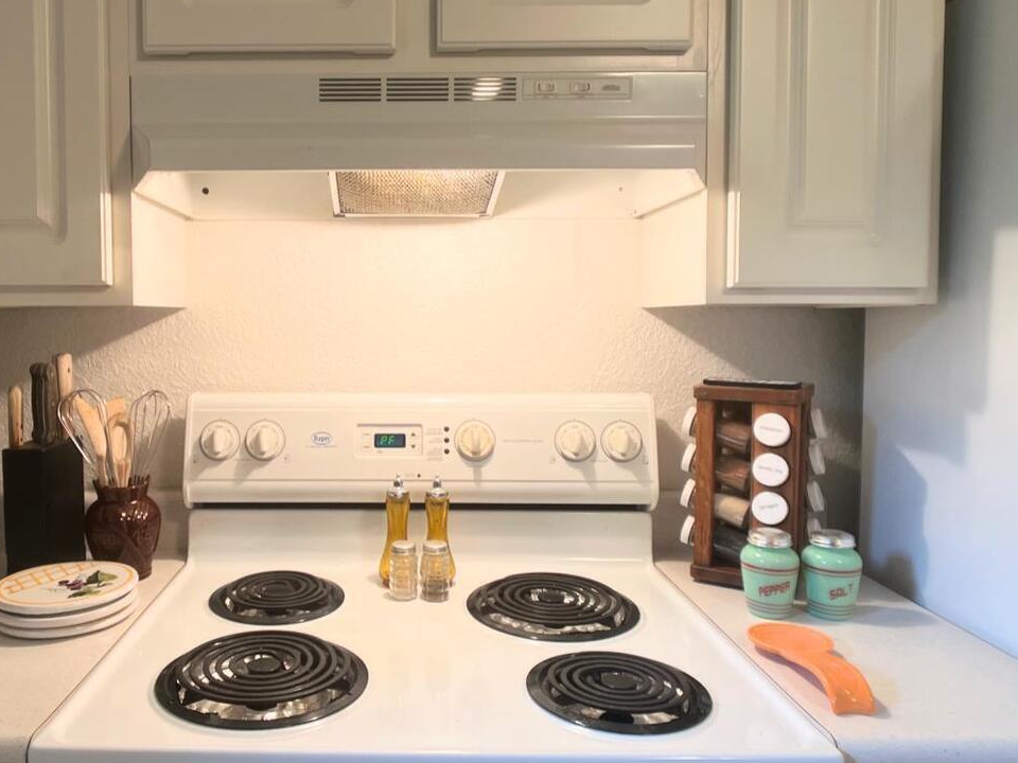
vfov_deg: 36.8
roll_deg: +2.6
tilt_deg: -3.1
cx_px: 379
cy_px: 331
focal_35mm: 39
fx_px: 1147
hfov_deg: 47.4
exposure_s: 1/60
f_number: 1.5
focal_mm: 5.7
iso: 100
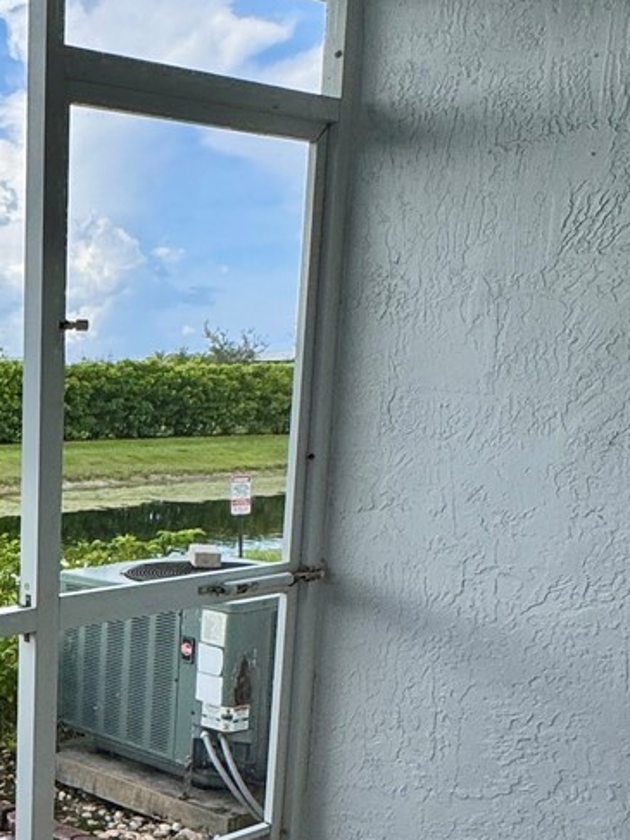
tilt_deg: -10.0
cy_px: 602
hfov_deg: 25.8
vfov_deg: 40.4
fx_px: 1117
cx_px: -240
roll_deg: +3.1
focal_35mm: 46
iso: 40
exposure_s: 1/921
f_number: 2.2
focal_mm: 2.22
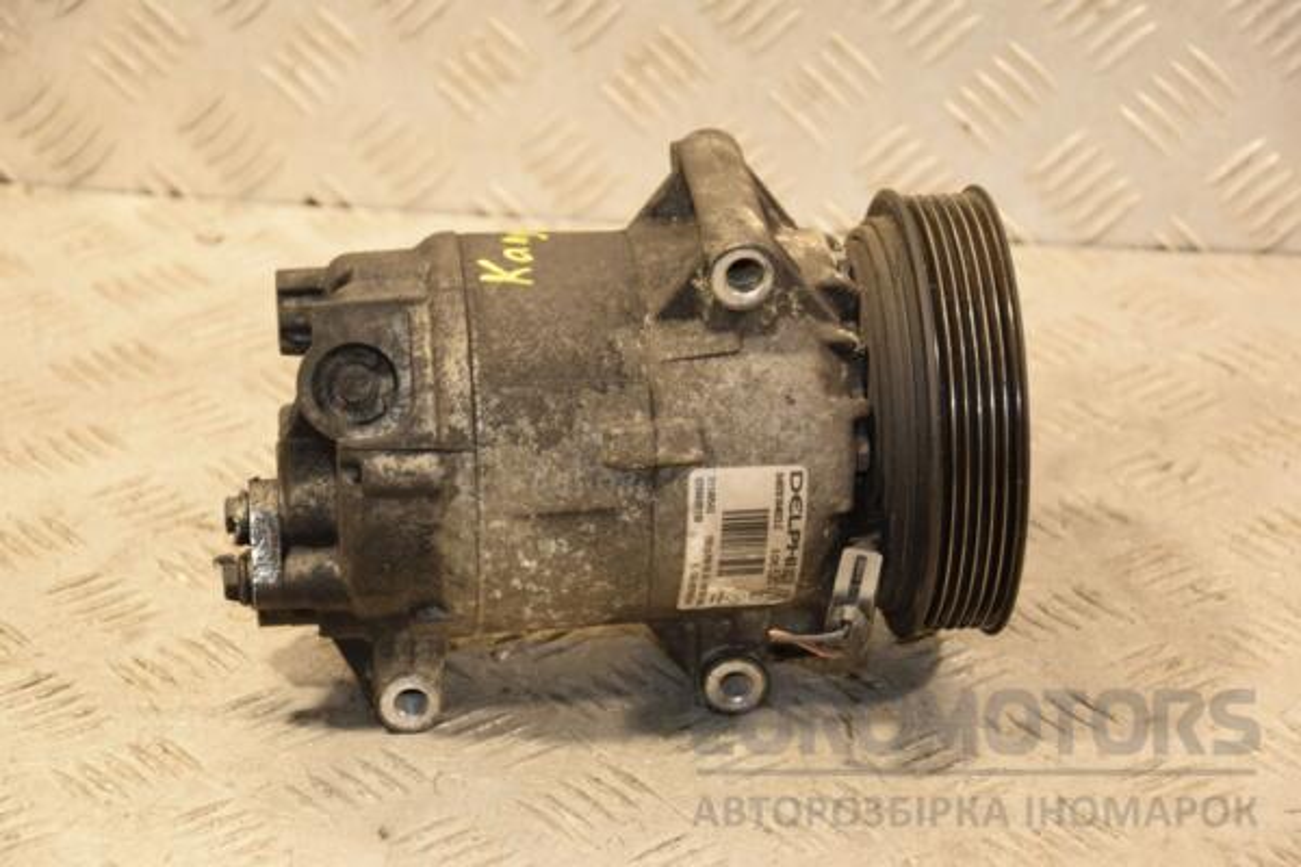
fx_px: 3794
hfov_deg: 19.5
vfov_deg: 13.0
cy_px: 434
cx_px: 650
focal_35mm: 105
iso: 800
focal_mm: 70
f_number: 5.3
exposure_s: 1/100
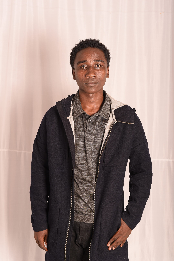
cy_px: 130
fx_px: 362
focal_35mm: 50
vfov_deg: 39.6
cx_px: 87
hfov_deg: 27.0
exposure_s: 1/200
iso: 100
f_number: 5.6
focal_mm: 50
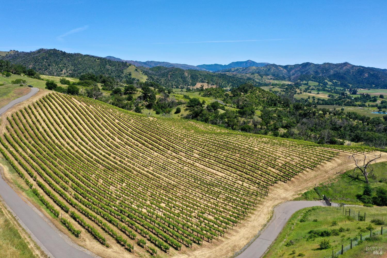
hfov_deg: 65.5
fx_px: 301
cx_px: 194
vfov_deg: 46.4
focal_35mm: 28
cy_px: 129
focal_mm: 10.26
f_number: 6.3
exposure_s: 1/400
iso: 100
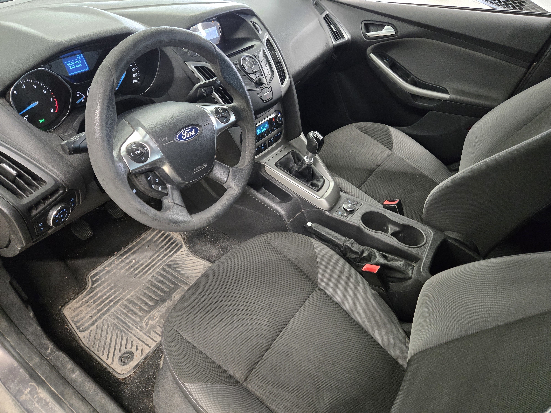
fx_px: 366
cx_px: 276
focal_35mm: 23
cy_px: 206
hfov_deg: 73.9
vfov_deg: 58.9
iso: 1600
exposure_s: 1/100
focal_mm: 5.4
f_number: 1.8
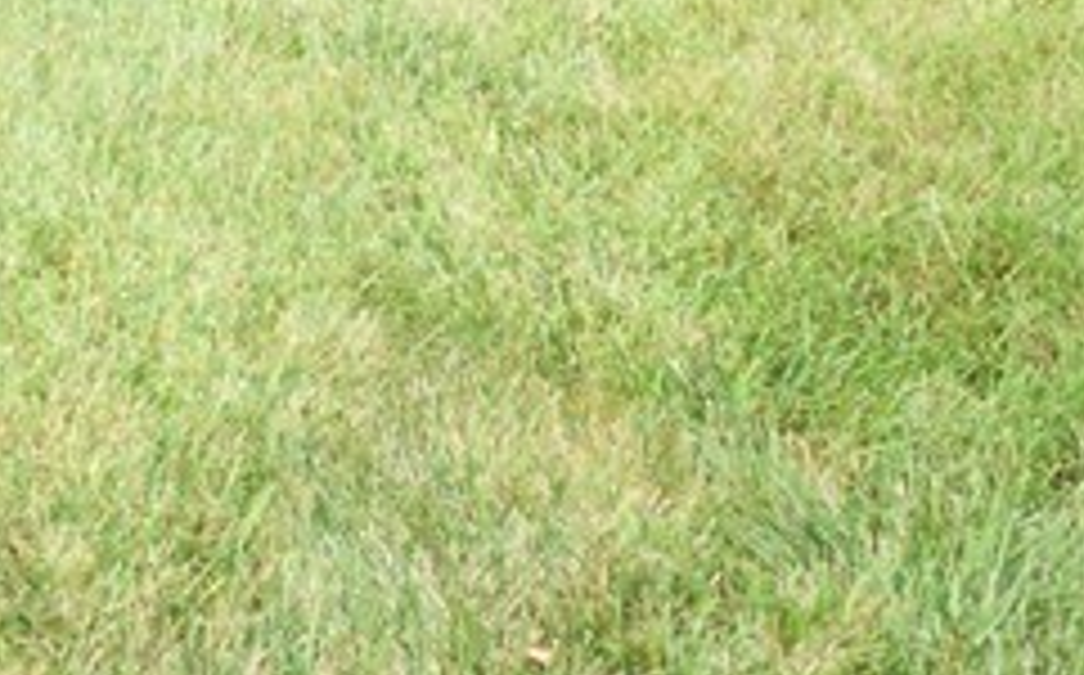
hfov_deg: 28.3
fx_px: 2036
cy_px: -909
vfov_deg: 13.8
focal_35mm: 69
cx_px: 40
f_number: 5
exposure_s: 1/100
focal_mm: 10
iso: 800
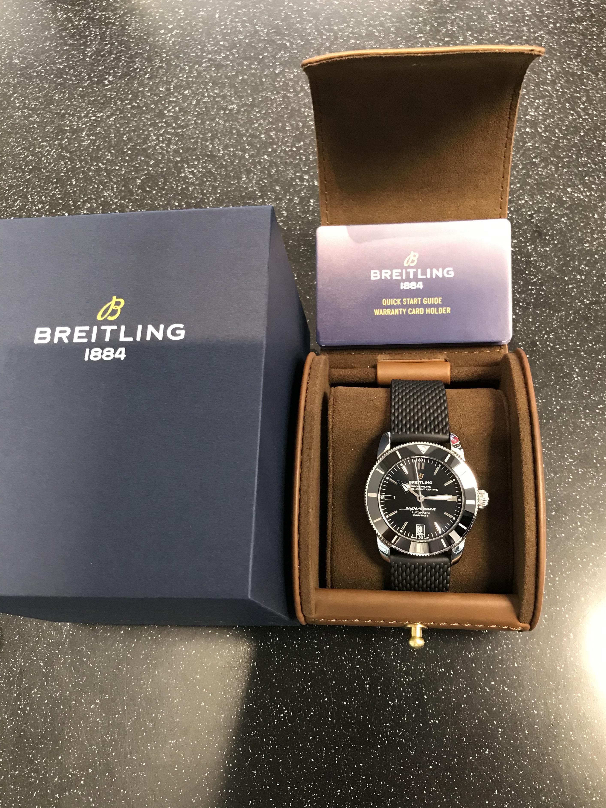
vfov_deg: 60.0
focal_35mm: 30
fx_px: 700
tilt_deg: -67.2
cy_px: 407
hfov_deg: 46.8
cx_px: 324
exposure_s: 1/17
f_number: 1.8
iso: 80
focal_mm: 3.99
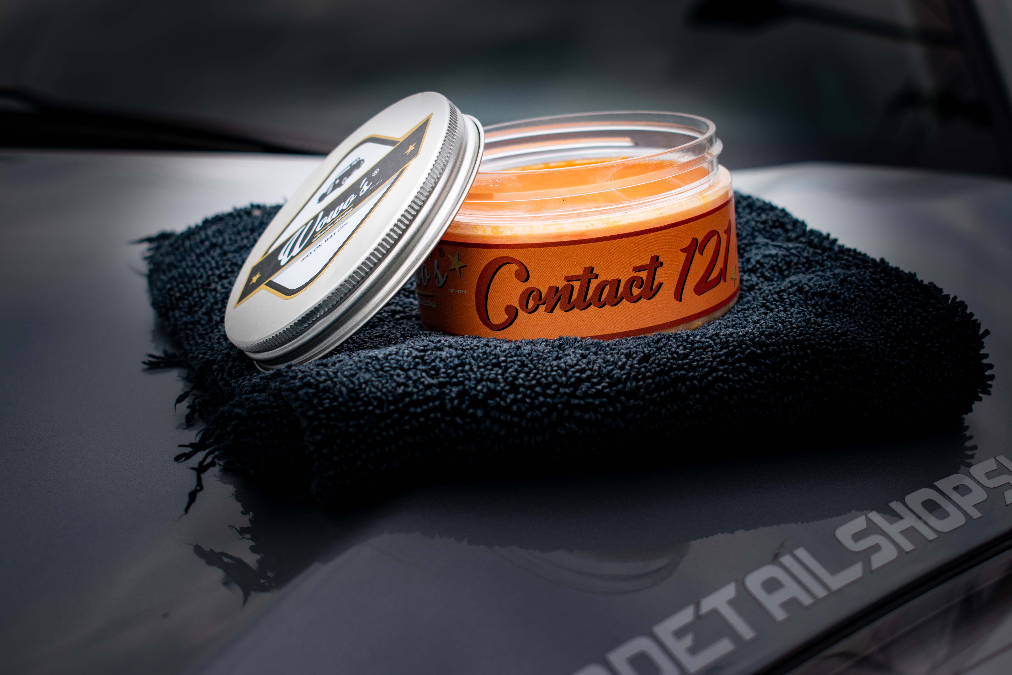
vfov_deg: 22.6
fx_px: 1687
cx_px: 506
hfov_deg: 33.4
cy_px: 338
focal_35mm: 60
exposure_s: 1/200
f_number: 6.3
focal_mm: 40
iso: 200
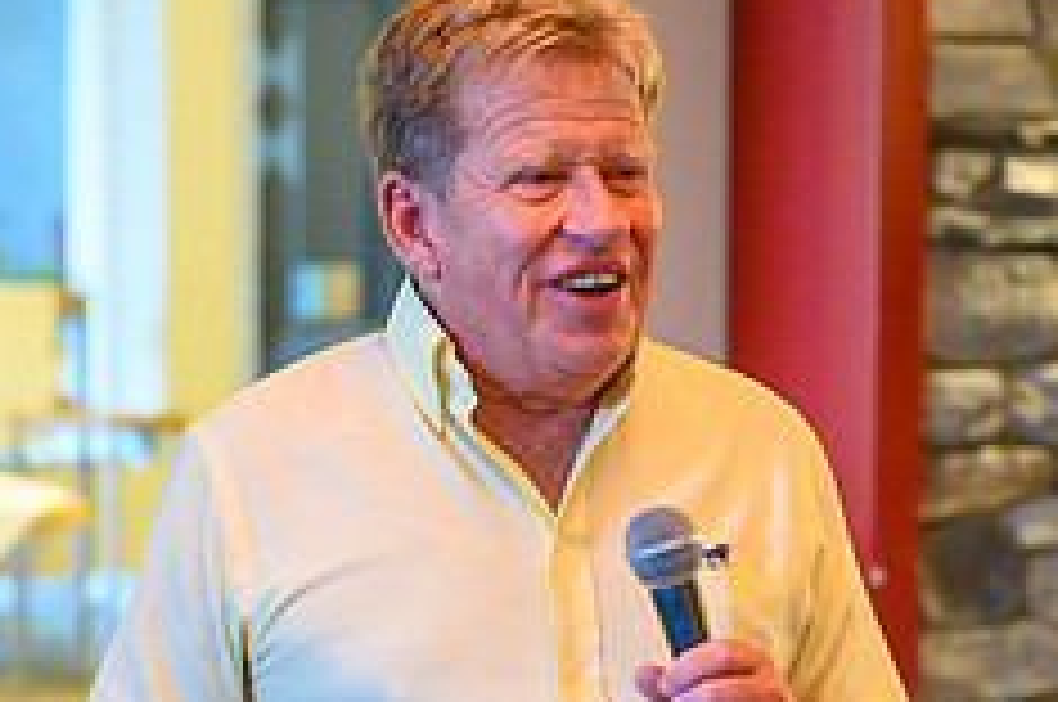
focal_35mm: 173
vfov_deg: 7.9
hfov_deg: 11.9
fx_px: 5077
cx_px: 351
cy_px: 594
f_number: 3.2
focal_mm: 70
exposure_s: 1/160
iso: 2500
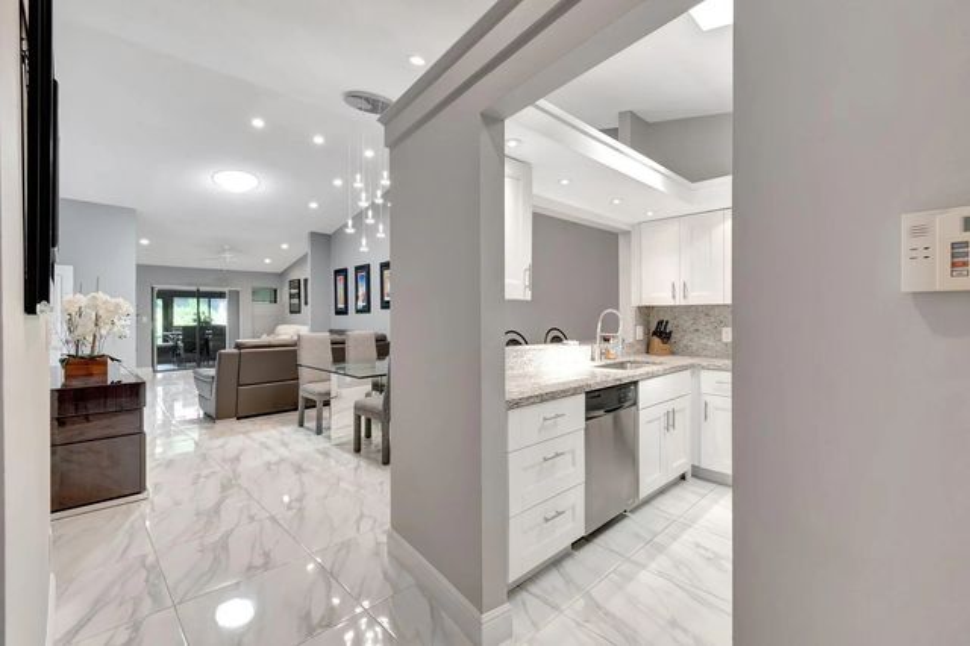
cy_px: 323
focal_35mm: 15
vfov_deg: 77.3
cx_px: 485
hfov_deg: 100.4
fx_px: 404
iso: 1000
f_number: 8
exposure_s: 1/15
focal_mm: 10
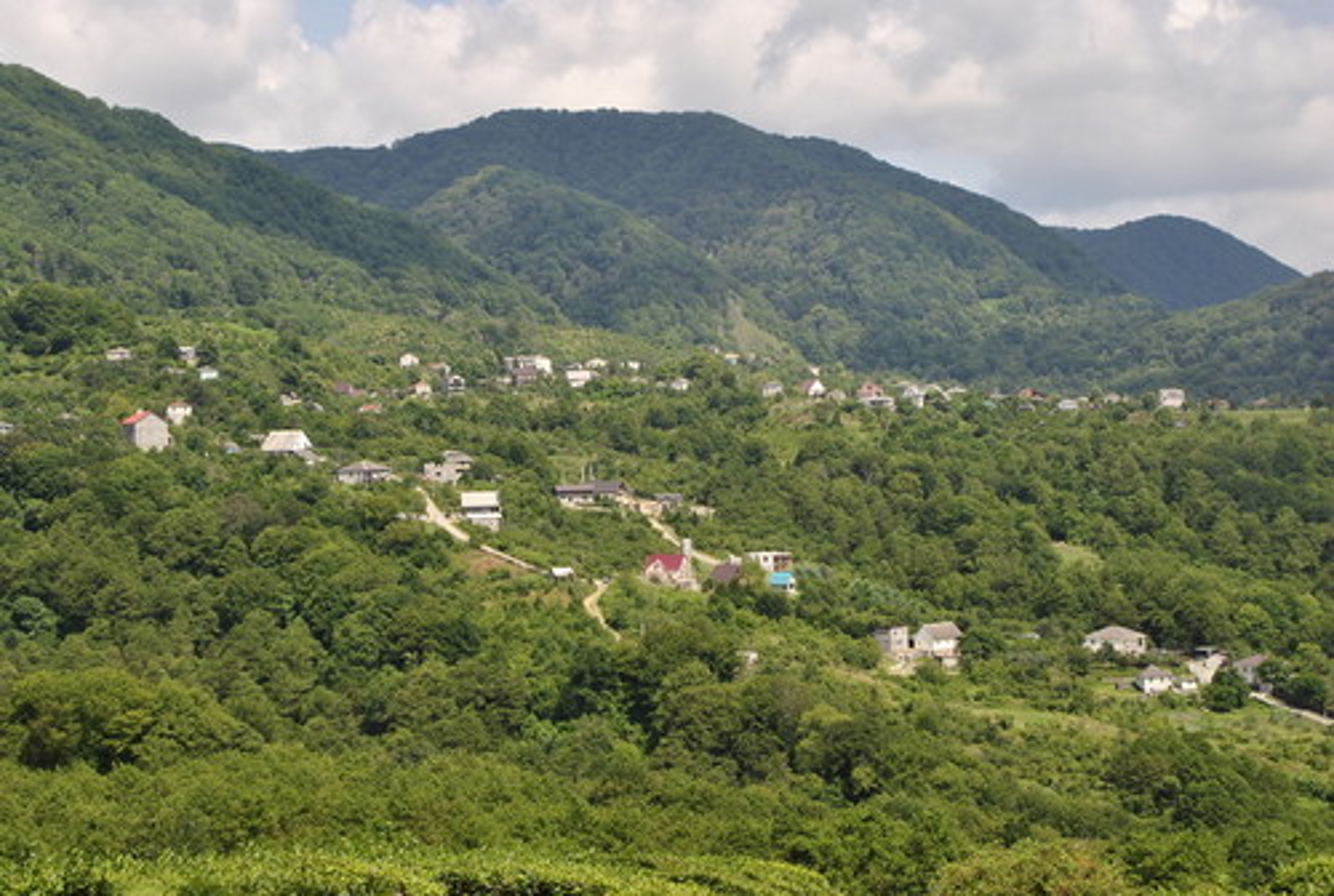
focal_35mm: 63
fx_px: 2340
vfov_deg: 21.7
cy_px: 448
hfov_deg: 31.8
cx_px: 667
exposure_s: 1/250
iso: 160
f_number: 10
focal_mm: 42
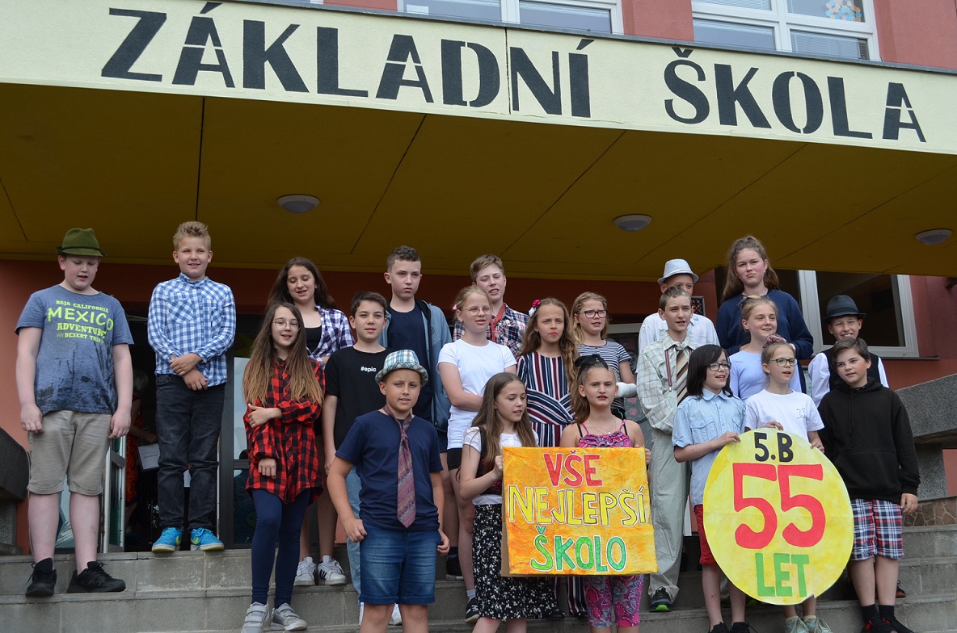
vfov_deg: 30.7
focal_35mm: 44
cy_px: 316
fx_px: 1154
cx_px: 478
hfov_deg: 45.0
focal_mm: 29
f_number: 8
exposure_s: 1/250
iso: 200
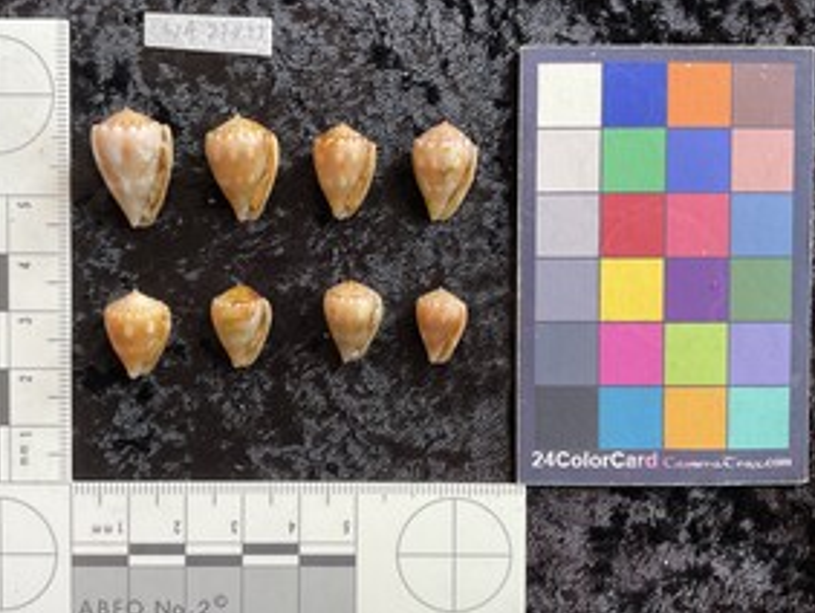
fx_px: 848
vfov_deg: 39.7
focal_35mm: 36
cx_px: 364
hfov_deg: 51.2
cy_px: 302
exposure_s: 1/120
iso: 50
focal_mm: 3
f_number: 1.8
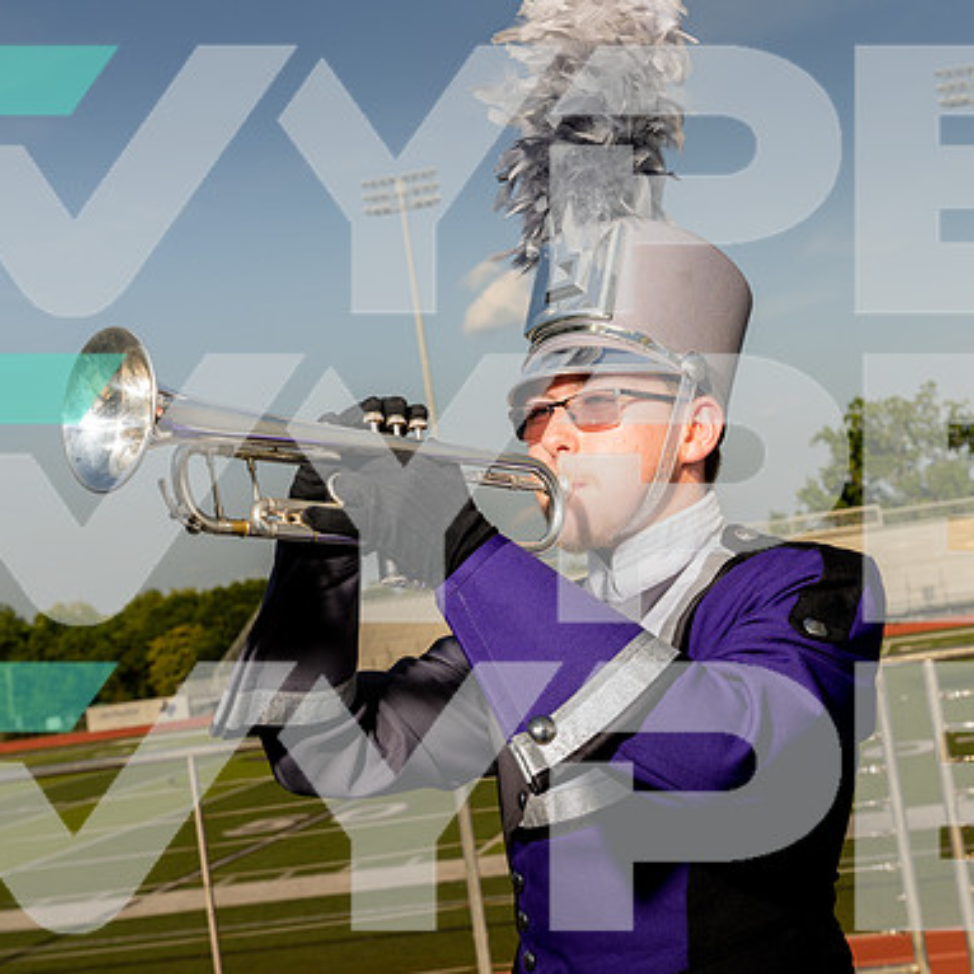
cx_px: 509
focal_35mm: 58
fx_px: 1846
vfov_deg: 29.6
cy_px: 490
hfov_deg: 29.5
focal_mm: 45
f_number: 8
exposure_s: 1/250
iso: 100
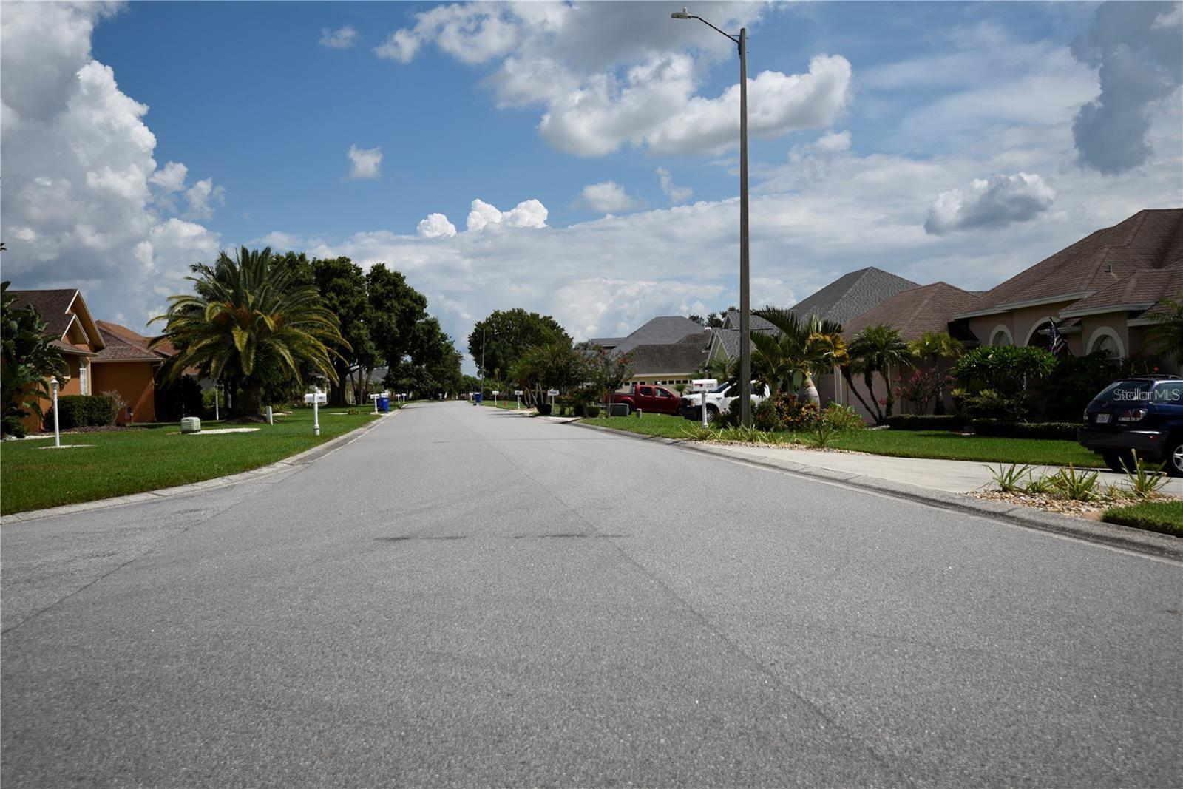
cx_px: 592
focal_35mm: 35
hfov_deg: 54.4
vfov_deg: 37.9
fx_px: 1150
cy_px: 394
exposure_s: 1/1600
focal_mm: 35
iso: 100
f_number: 4.5
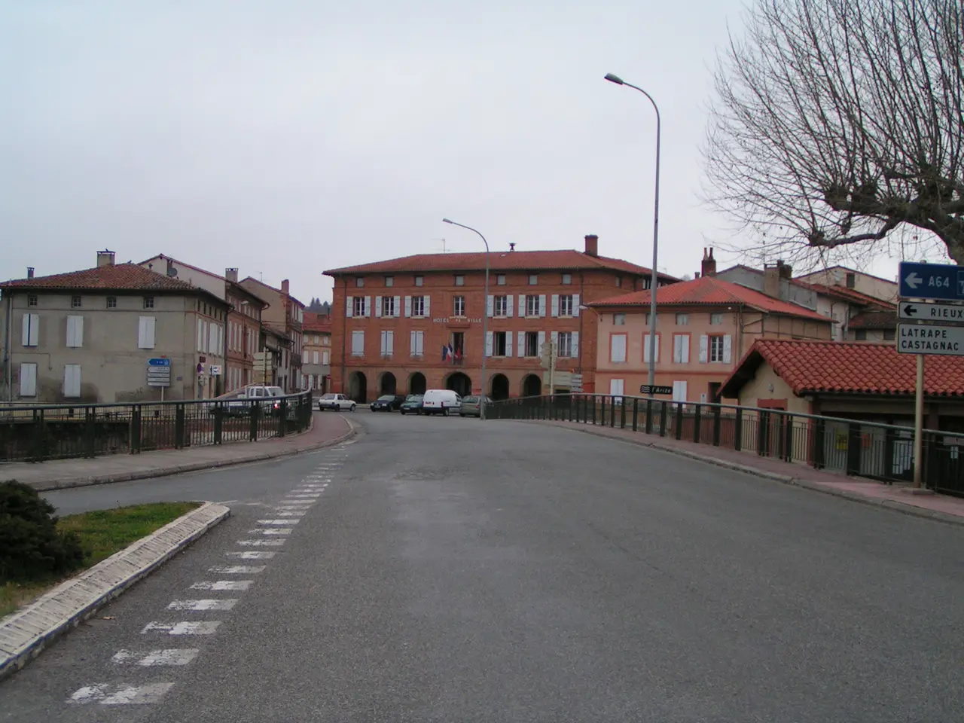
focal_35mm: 49
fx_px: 1365
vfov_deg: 29.7
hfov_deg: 38.9
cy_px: 362
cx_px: 482
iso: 100
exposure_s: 1/50
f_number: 2.8
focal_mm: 7.6
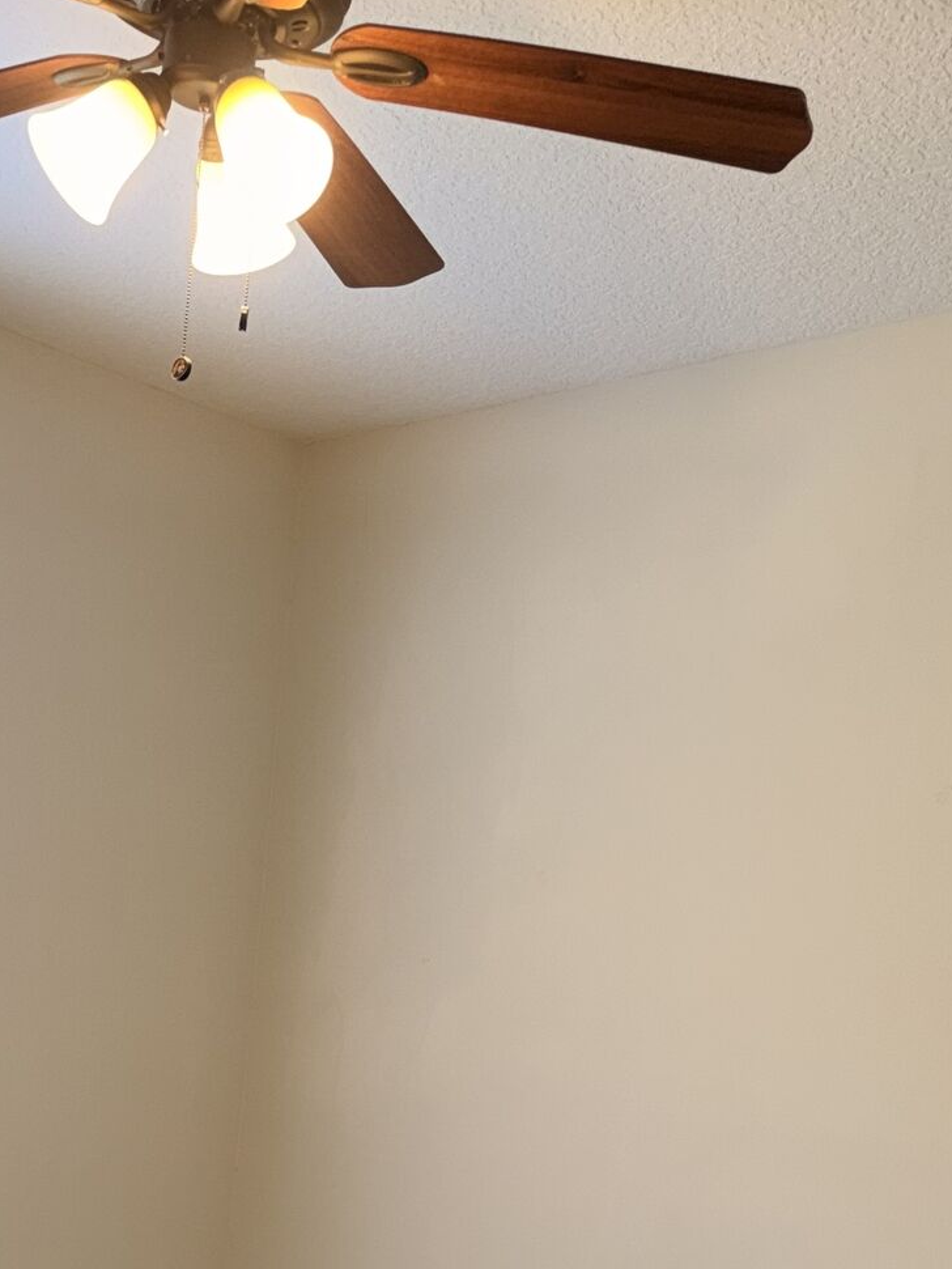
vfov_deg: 29.7
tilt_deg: -11.1
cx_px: 290
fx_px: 2089
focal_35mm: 57
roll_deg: -6.7
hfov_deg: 25.5
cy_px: 1457
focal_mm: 6.76
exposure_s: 1/39
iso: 64
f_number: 1.78
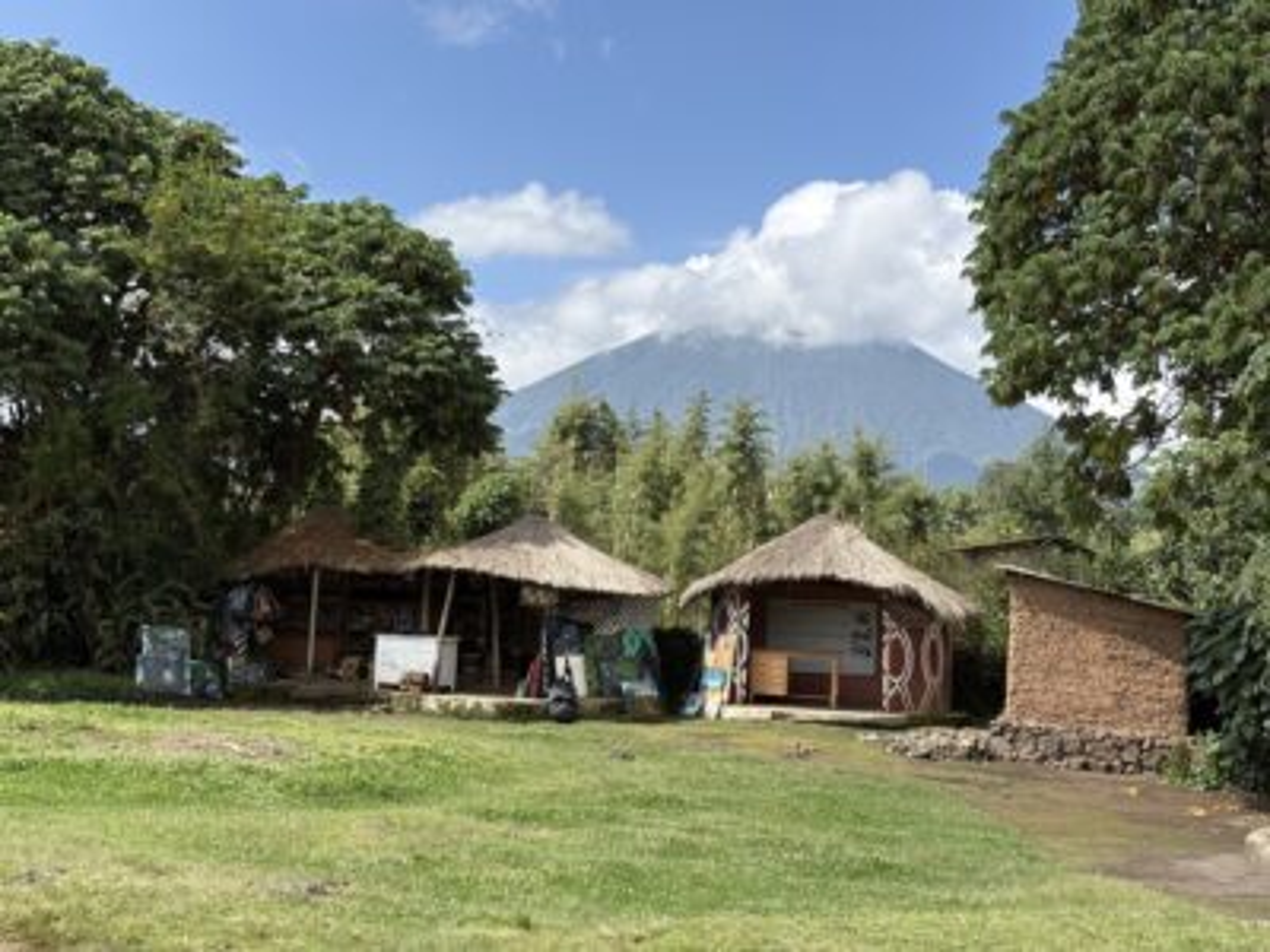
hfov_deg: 36.8
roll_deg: -0.8
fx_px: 1908
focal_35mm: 52
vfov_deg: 28.0
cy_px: 476
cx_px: 635
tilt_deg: +5.2
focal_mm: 5.96
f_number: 1.6
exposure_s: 1/2283
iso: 32
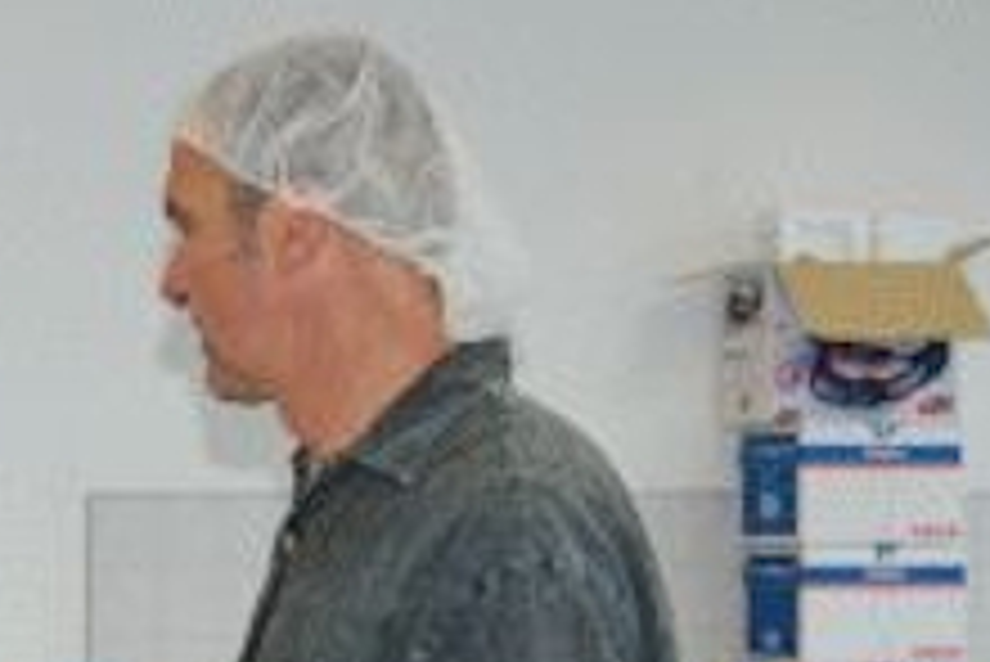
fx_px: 3440
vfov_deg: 10.9
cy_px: 689
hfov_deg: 16.0
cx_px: -54
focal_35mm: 125
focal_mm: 34
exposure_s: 1/60
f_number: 4.5
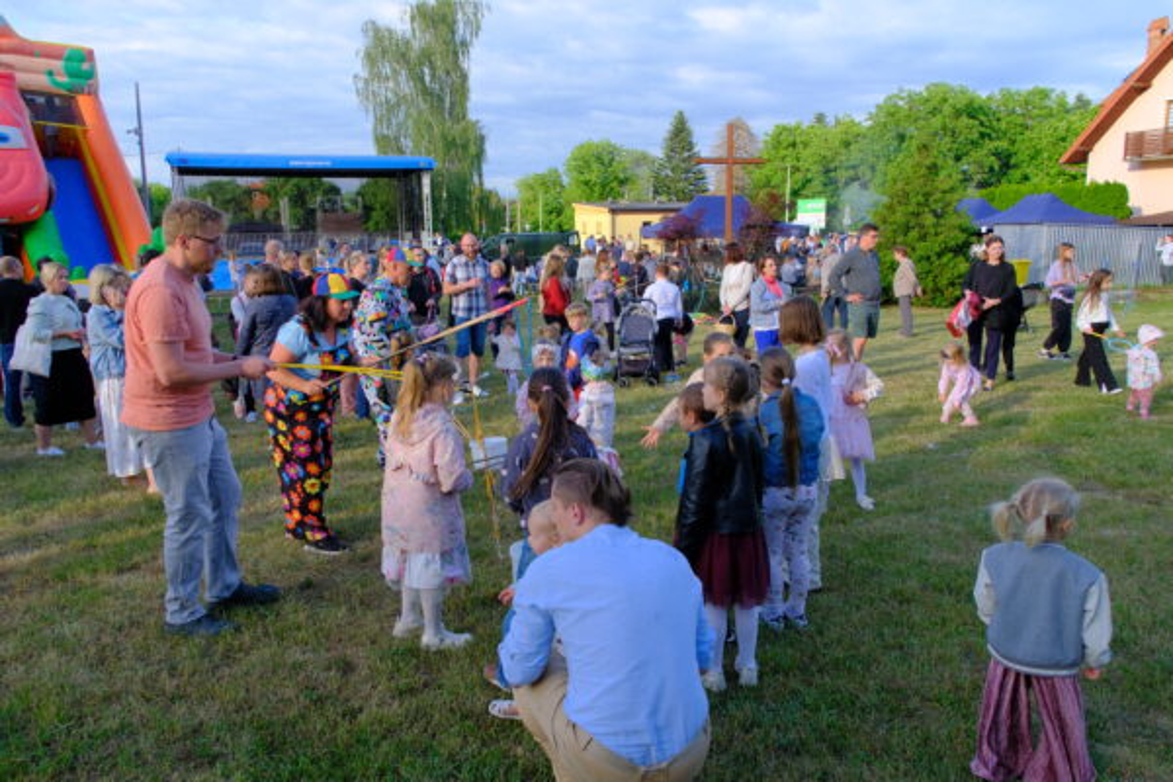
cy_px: 391
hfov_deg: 67.4
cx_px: 586
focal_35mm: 27
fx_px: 880
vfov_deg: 47.9
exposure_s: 1/120
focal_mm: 18
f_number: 9
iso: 320
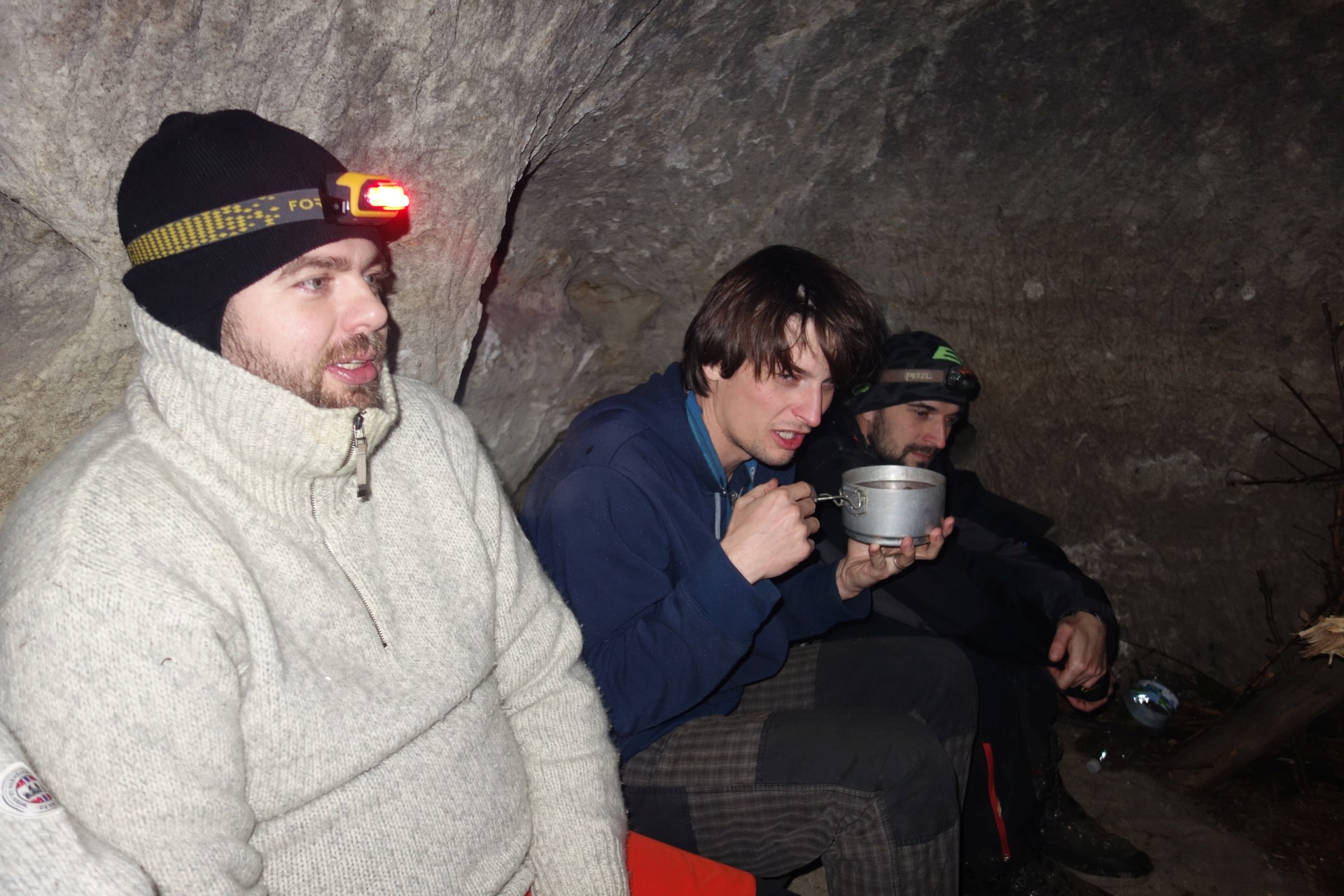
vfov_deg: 46.4
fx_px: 1045
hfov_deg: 65.5
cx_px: 672
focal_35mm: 28
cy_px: 448
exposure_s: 1/10
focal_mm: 10.4
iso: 200
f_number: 1.8
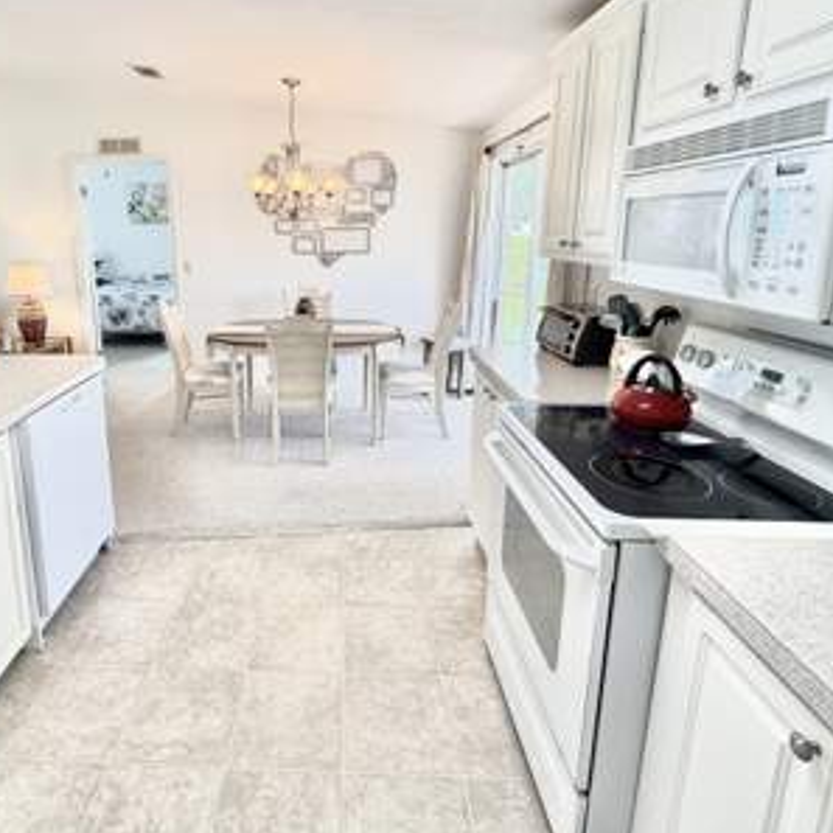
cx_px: 323
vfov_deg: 74.1
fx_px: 545
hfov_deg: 73.8
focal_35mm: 20
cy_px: 335
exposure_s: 1/120
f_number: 2.2
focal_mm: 2.22
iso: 125
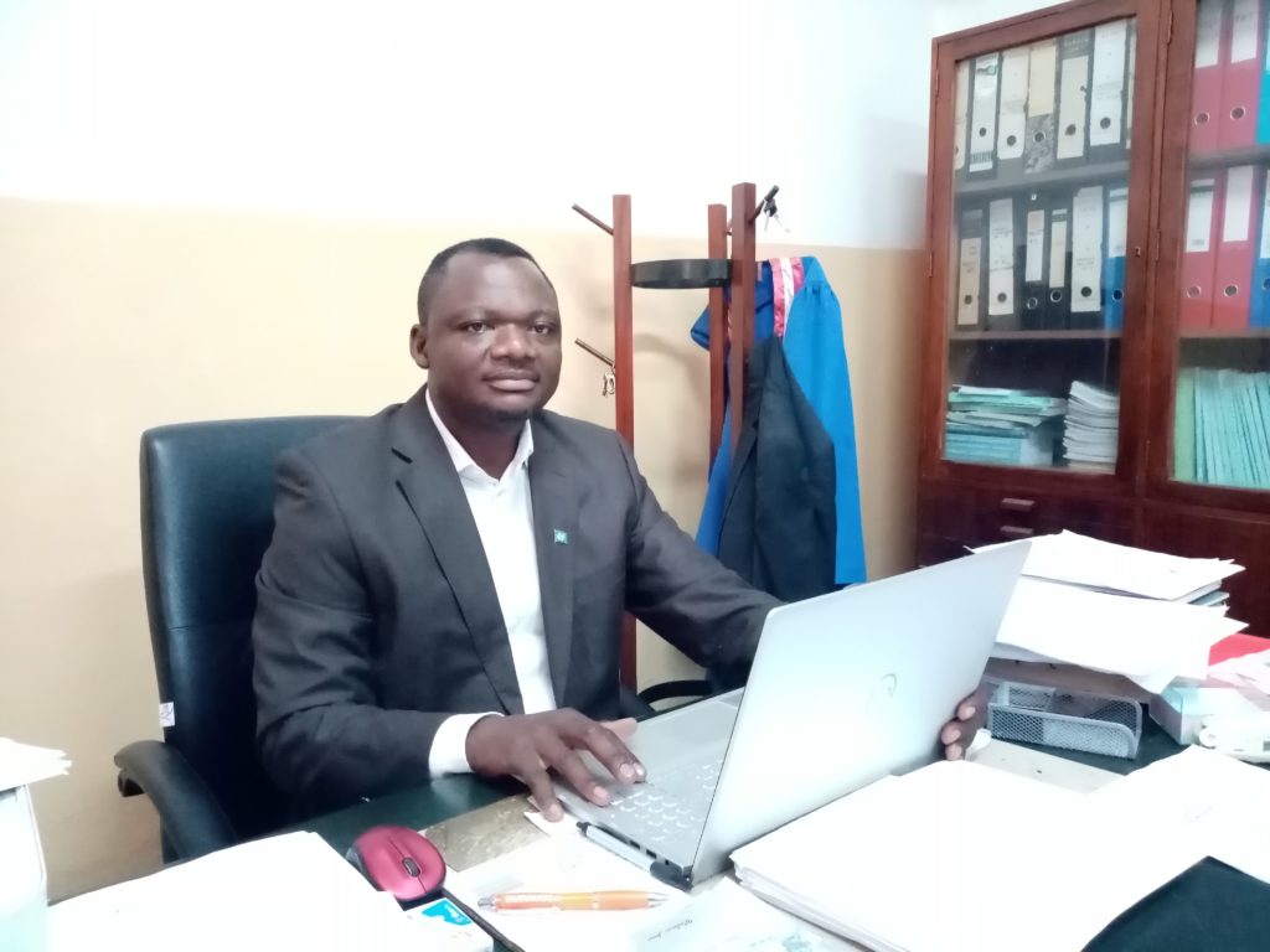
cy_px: 476
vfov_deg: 53.1
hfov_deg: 67.3
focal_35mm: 26
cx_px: 635
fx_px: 954
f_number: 1.8
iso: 1592
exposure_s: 1/14.3
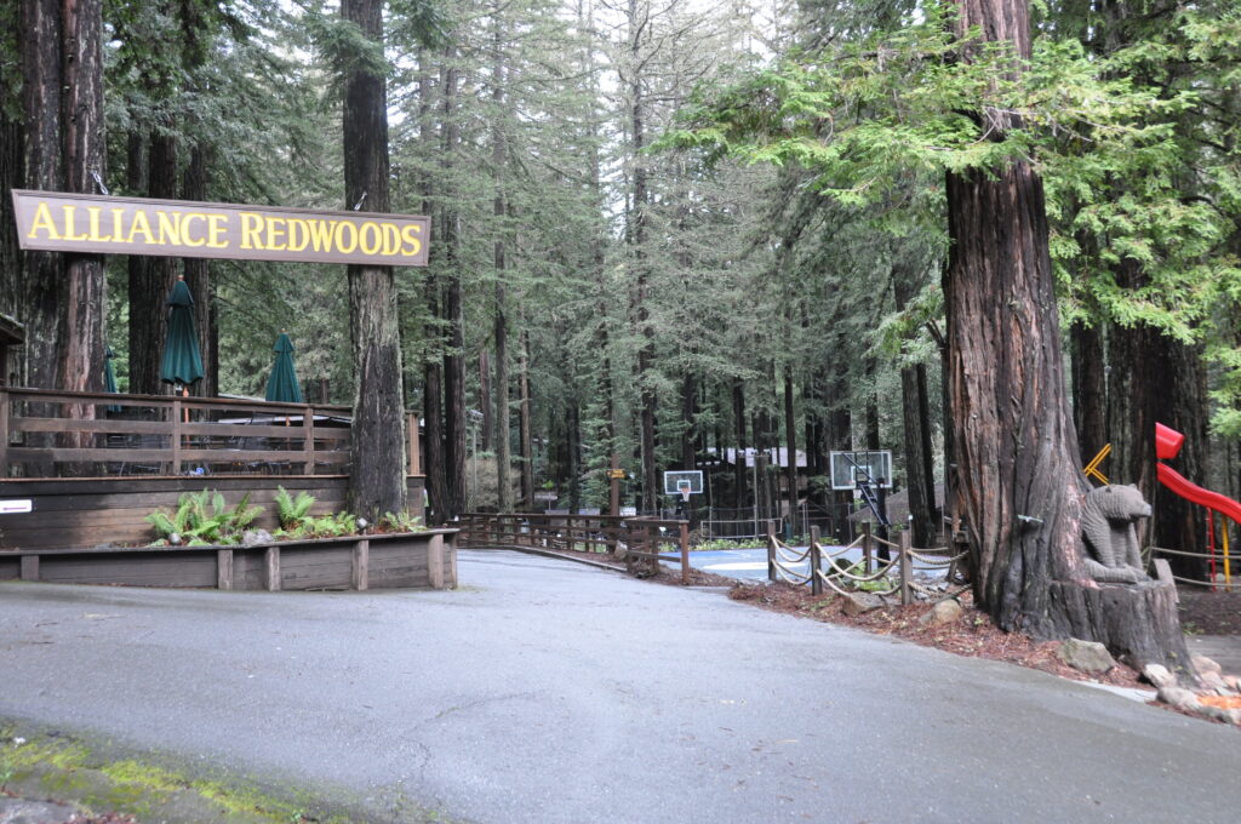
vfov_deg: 36.8
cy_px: 412
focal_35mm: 36
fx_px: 1239
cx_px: 620
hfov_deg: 53.2
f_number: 5.6
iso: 1000
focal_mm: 24
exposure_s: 1/160
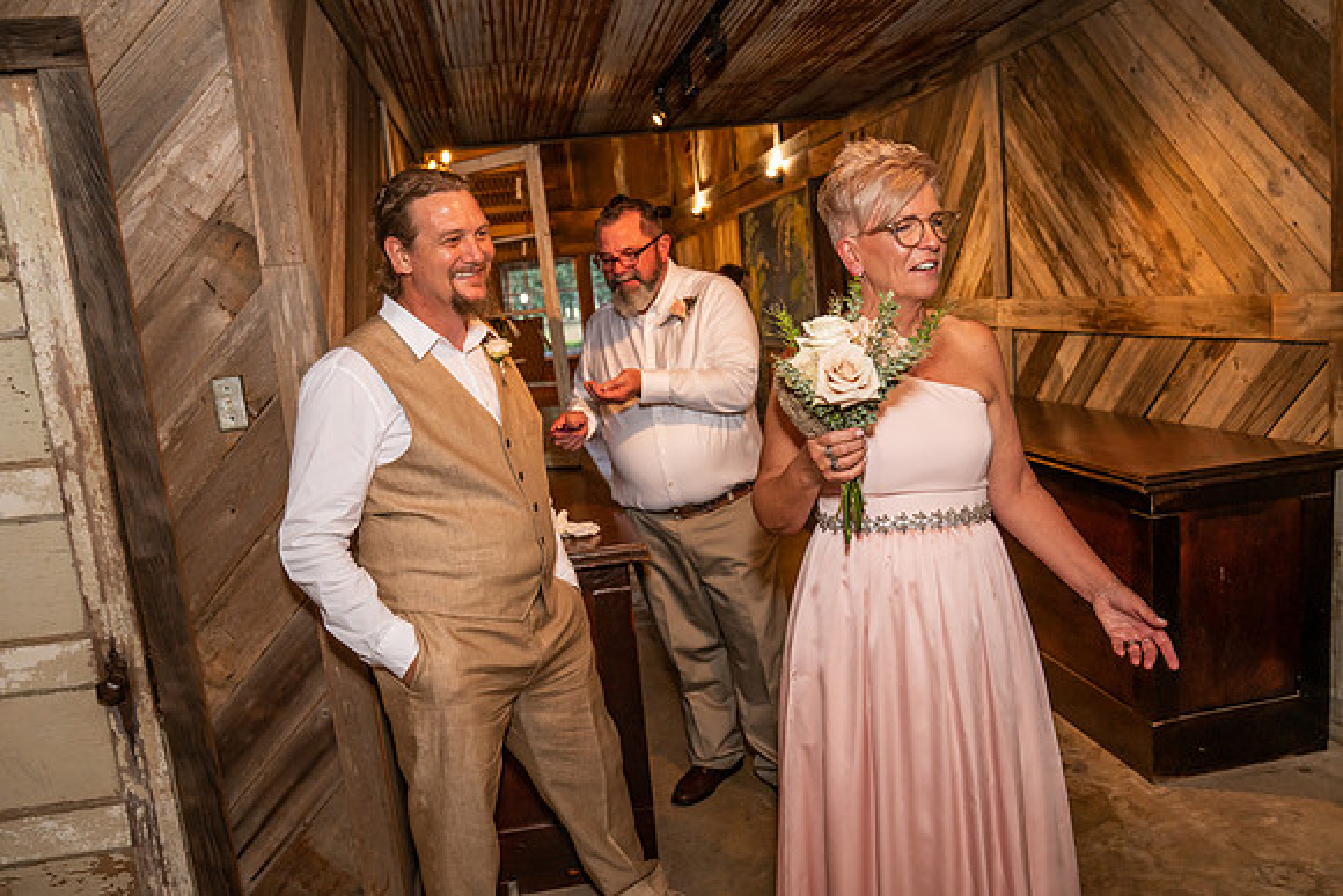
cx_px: 672
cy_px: 448
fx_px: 1045
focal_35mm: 28
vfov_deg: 46.4
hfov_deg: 65.5
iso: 1600
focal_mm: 28
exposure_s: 1/125
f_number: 4.5
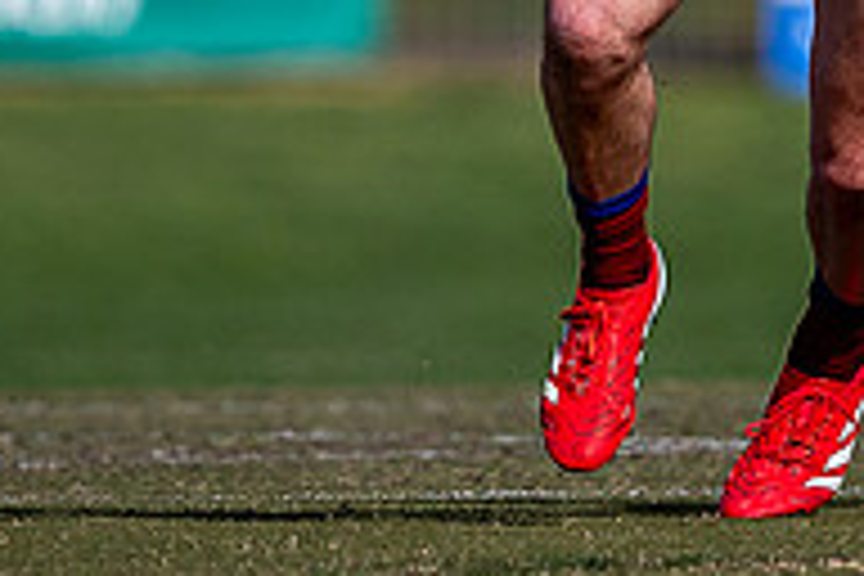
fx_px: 72882
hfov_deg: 0.7
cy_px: -340
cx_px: 527
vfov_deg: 0.5
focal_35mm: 3037
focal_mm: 500
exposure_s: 1/2500
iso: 160
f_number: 4
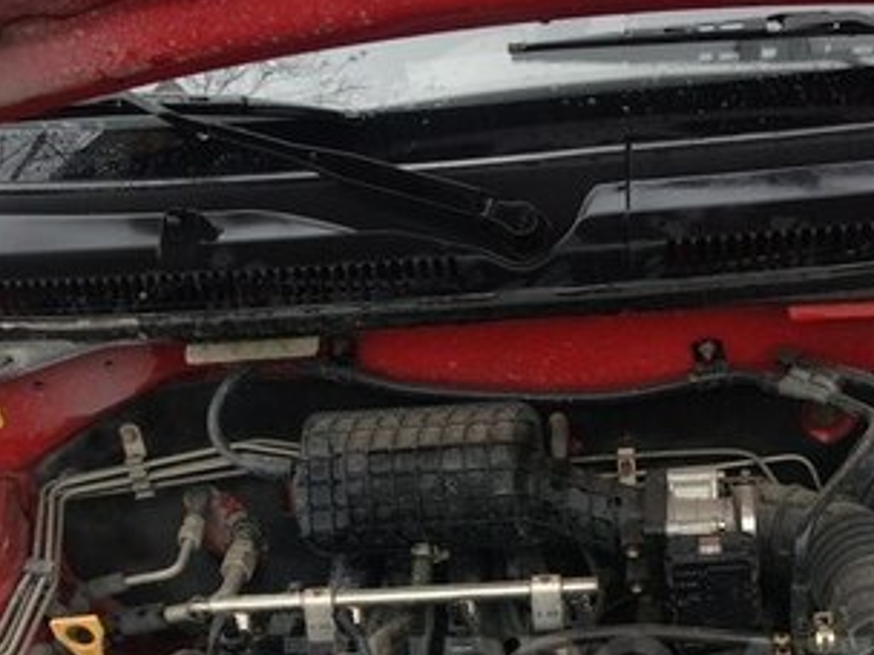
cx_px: 578
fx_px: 1591
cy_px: 679
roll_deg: +11.5
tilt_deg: -42.4
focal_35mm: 63
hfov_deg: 30.5
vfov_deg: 22.3
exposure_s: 1/100
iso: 40
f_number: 2.2
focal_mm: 4.15
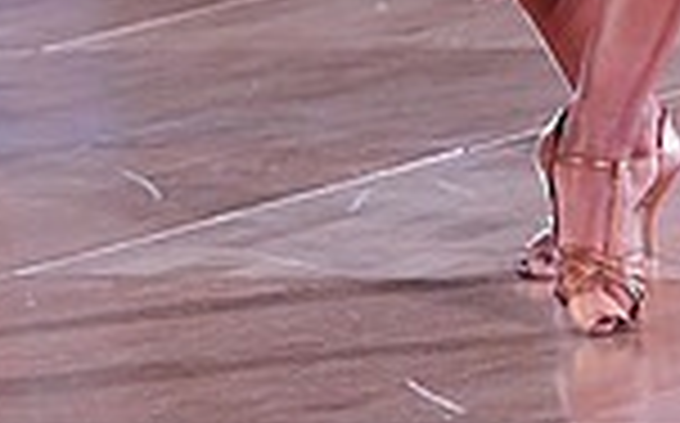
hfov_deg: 3.9
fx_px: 10015
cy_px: -684
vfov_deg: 2.4
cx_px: 655
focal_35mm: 541
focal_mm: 138
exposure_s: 1/400
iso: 8000
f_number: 5
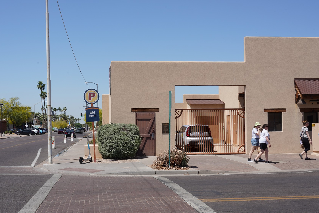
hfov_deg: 40.3
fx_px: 434
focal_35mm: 49
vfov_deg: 27.5
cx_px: 137
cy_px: 112
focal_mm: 41
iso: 100
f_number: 18
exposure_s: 1/80
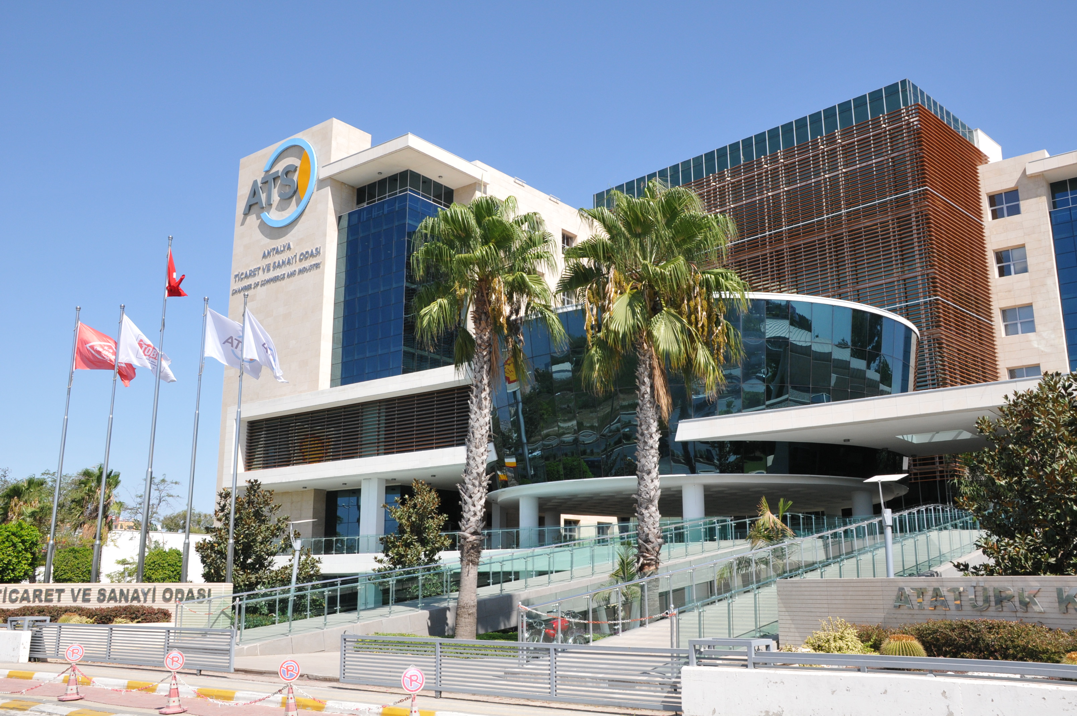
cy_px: 358
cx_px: 538
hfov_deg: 57.3
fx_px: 986
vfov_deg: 39.9
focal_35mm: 33
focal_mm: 22
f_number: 10
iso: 400
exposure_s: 1/400
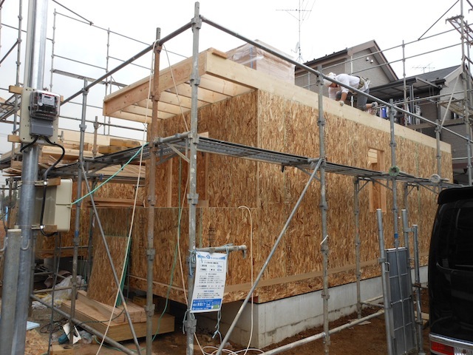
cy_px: 178
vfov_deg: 49.7
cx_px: 236
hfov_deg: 63.4
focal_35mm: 28
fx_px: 383
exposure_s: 1/125
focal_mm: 5
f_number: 3.7
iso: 80
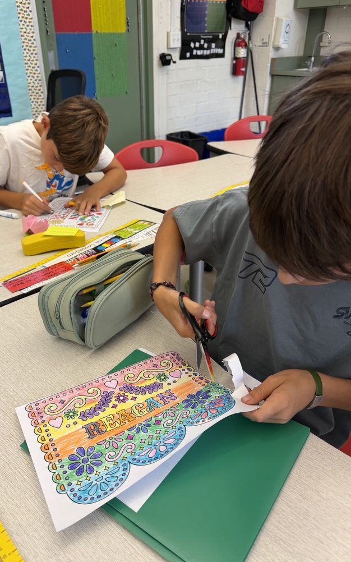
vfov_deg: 70.4
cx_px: 149
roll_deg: +0.9
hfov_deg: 47.4
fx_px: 398
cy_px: 284
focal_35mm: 26
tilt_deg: -32.3
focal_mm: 6.76
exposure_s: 1/60
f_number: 1.78
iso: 100
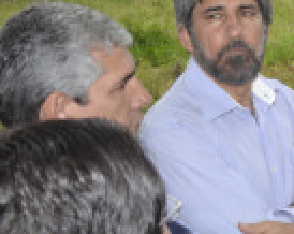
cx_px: 524
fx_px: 894
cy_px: 143
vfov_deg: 14.9
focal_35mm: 103
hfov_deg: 15.9
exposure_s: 1/200
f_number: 5.6
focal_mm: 20
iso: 100
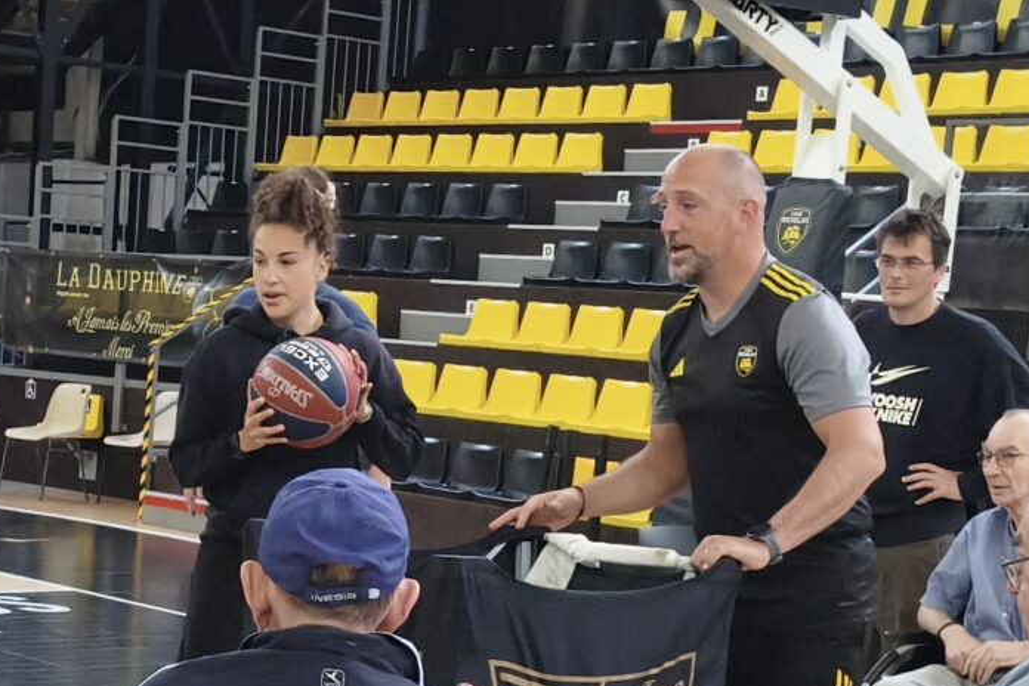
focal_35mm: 88
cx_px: 285
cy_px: 744
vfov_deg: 15.2
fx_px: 2515
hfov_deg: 22.9
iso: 320
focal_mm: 5.35
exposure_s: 1/1025
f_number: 1.7
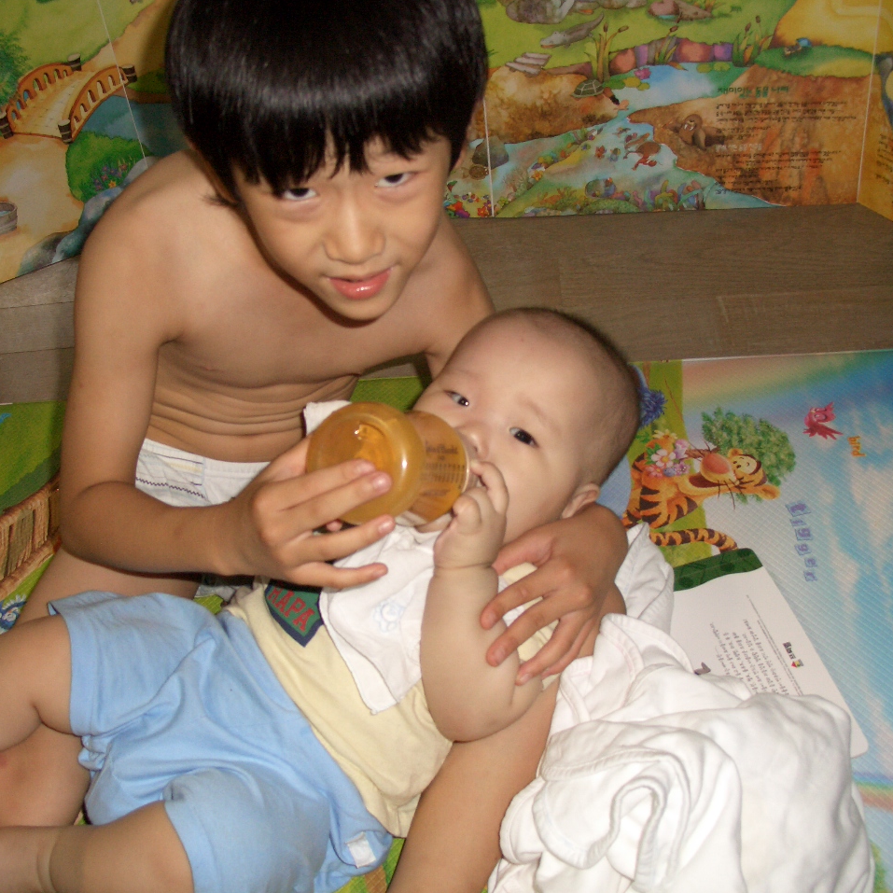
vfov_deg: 42.8
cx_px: 399
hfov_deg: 42.8
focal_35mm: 39
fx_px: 1138
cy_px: 447
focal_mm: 7.1
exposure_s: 1/60
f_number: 2.8
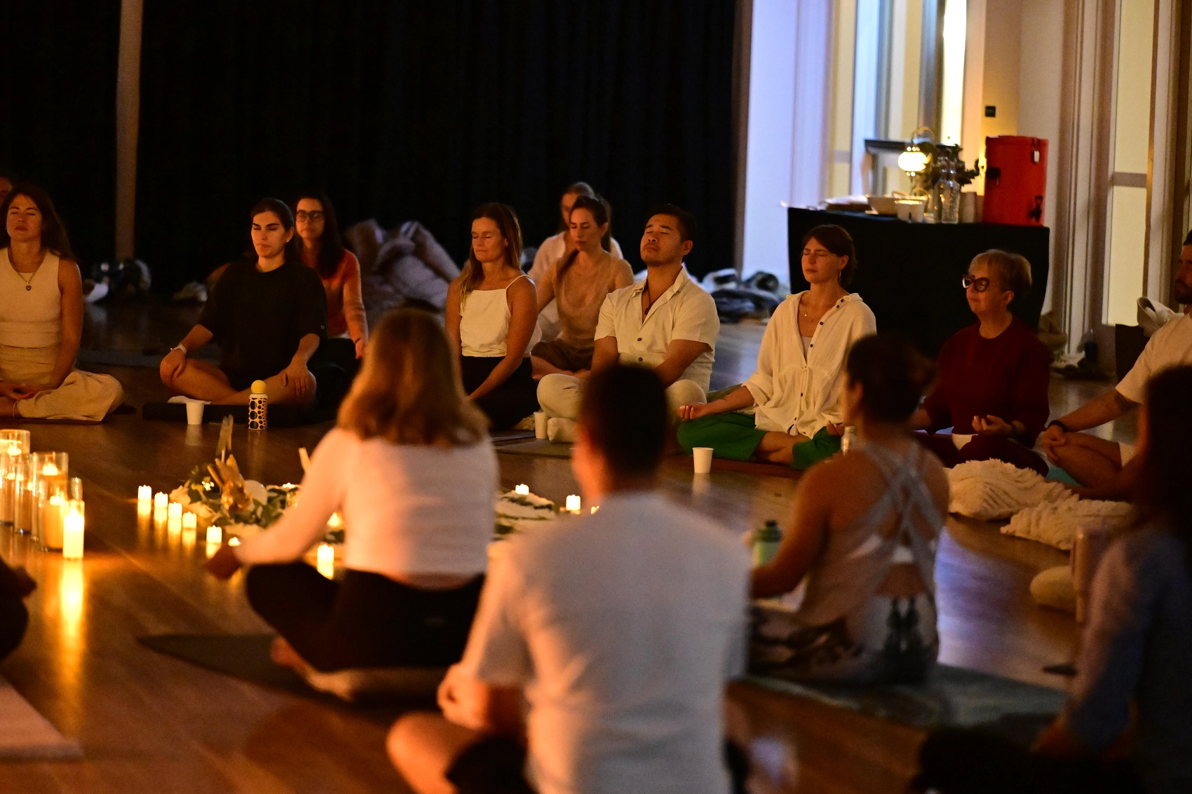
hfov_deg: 18.3
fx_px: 3708
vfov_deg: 12.2
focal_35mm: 112
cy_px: 397
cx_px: 596
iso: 6400
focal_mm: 75
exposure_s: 1/60
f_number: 1.2
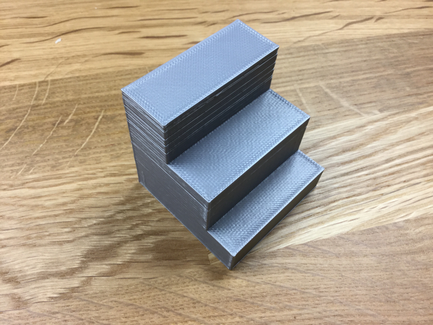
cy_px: 162
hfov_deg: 58.4
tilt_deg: -56.0
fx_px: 388
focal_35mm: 31
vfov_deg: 45.4
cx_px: 216
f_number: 2.4
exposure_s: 1/33
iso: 50
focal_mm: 3.3
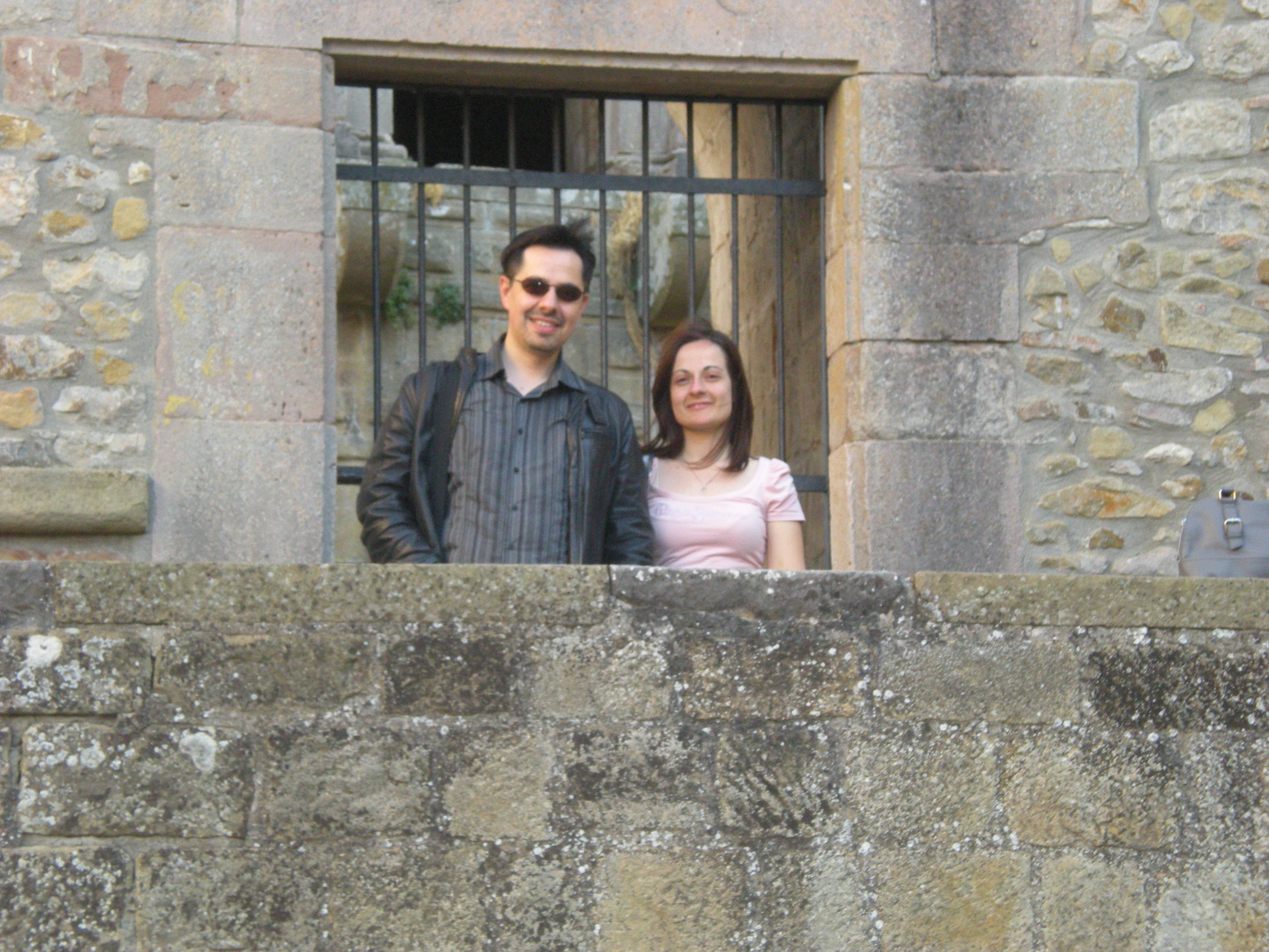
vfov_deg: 14.1
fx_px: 3849
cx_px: 634
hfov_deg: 18.7
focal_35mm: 105
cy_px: 476
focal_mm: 17.3
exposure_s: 1/60
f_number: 5.7
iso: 295
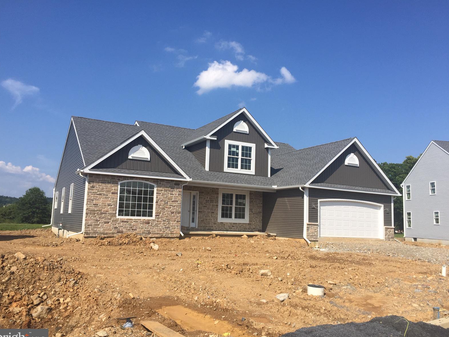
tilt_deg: +6.7
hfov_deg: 60.0
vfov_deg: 46.8
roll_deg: -3.0
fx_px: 389
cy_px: 173
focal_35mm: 30
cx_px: 224
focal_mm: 4.15
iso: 32
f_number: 2.2
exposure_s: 1/2475
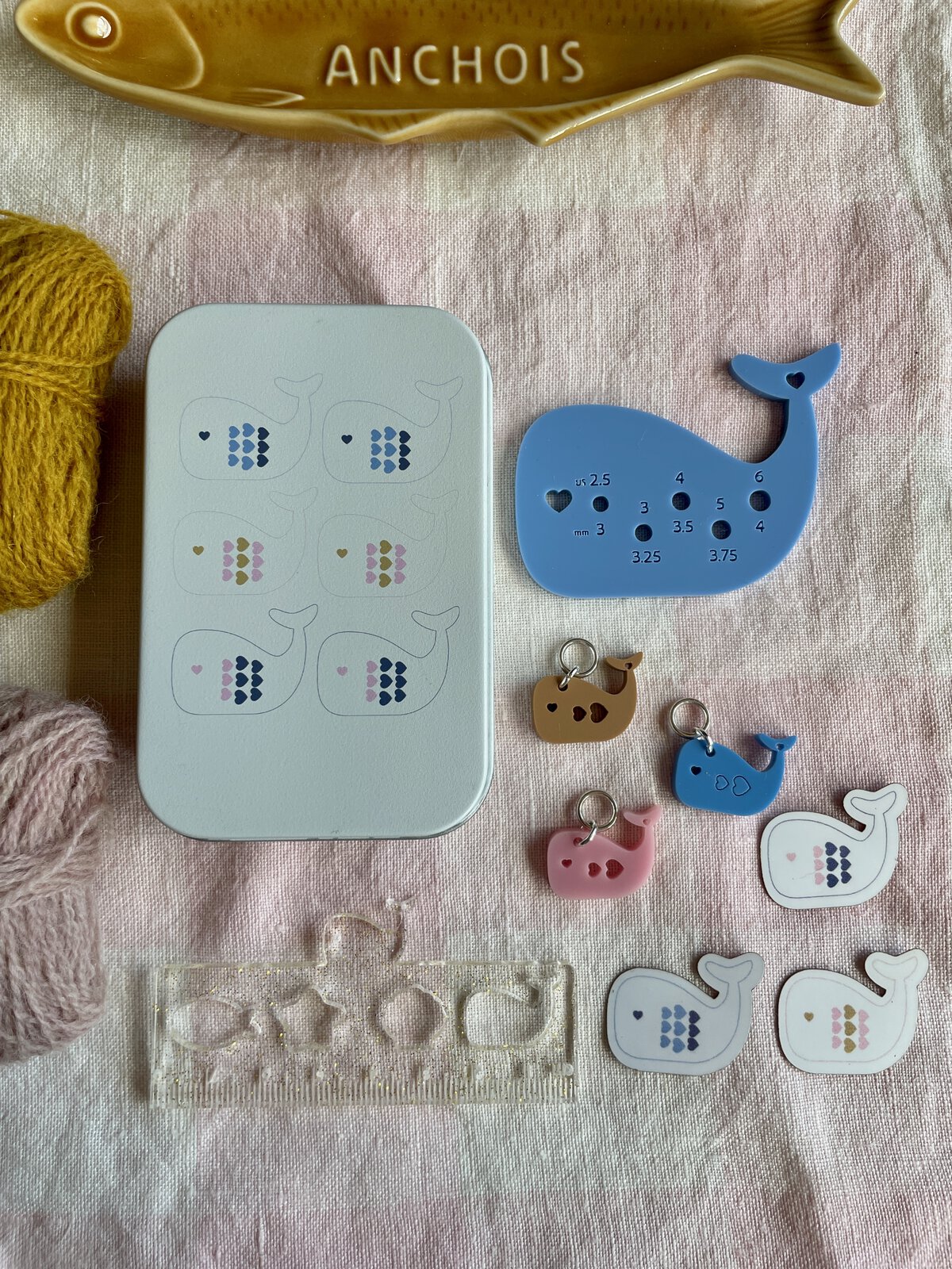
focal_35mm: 26
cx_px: 476
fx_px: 953
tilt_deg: -85.5
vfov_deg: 67.3
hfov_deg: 53.1
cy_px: 634
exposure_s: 1/136
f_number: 1.6
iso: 32
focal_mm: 4.2
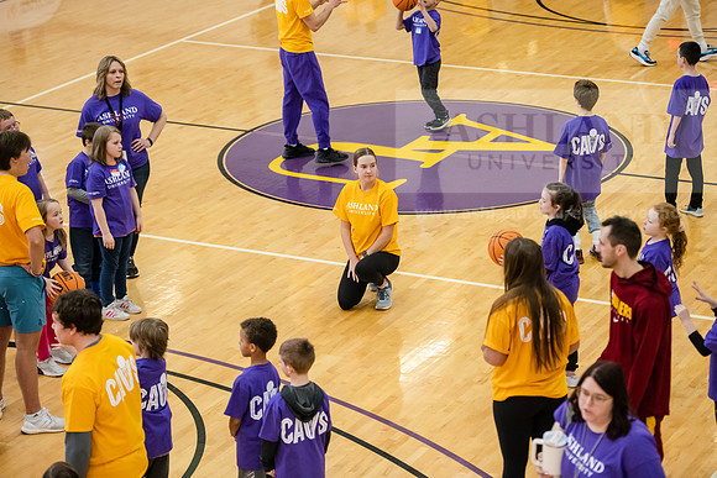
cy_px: 239
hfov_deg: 20.0
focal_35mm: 102
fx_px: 2032
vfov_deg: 13.4
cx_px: 358
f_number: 3.2
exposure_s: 1/200
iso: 3200
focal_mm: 102
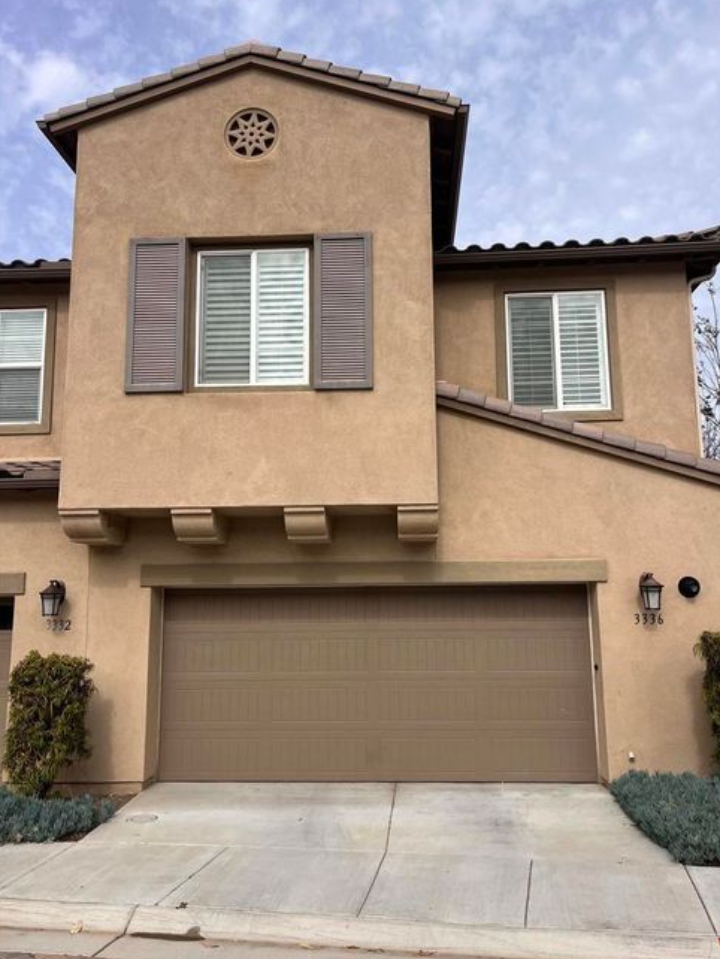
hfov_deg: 51.4
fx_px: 748
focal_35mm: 27
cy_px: 488
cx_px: 370
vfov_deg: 65.3
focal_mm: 5.1
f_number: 1.6
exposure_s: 1/4484
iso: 50
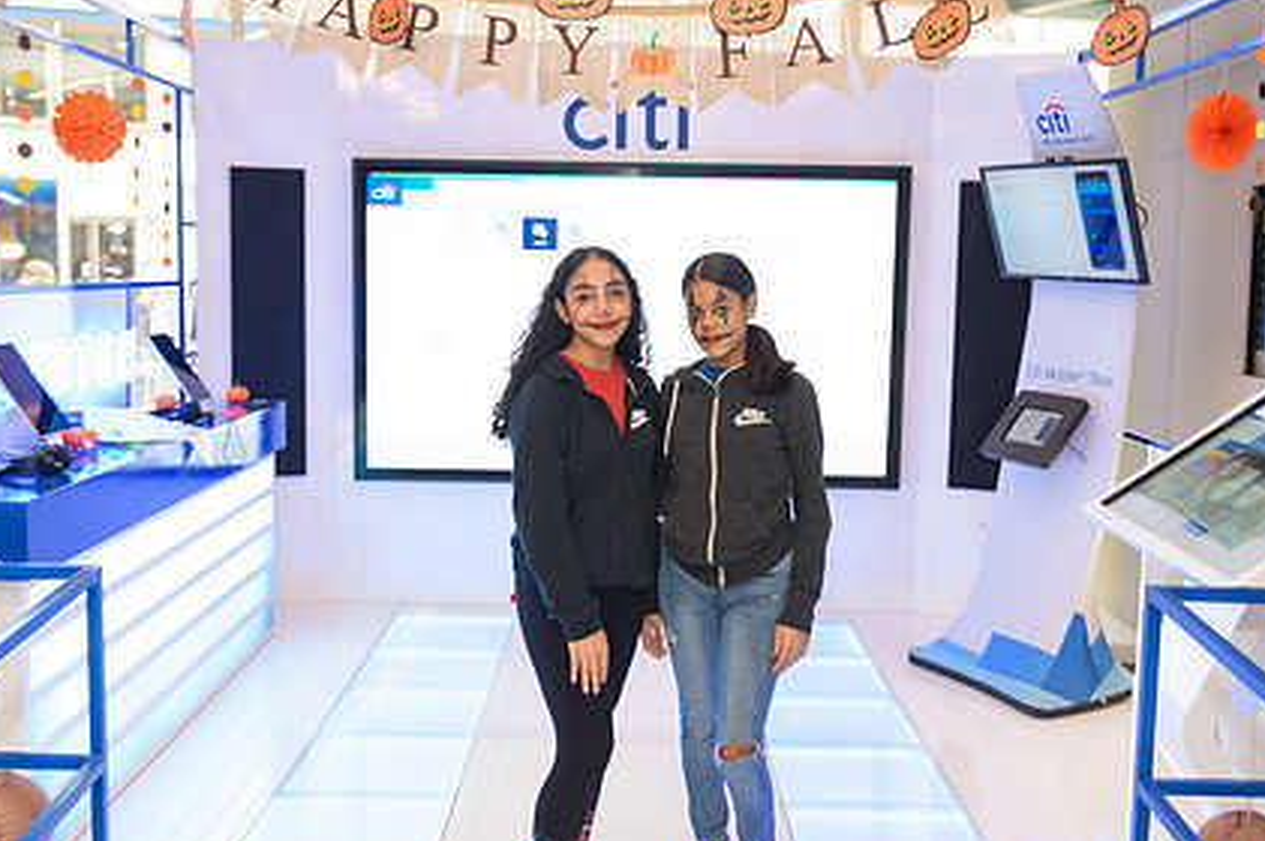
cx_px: 613
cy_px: 407
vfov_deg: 33.3
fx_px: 1404
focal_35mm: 40
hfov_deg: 48.5
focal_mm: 29
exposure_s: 1/125
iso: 800
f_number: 3.2
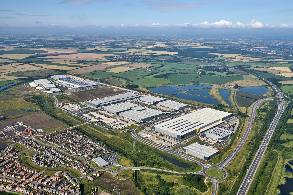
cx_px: 146
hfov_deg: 55.8
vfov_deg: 38.9
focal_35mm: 34
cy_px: 98
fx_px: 277
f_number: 11
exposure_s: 1/1000
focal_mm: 34
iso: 250
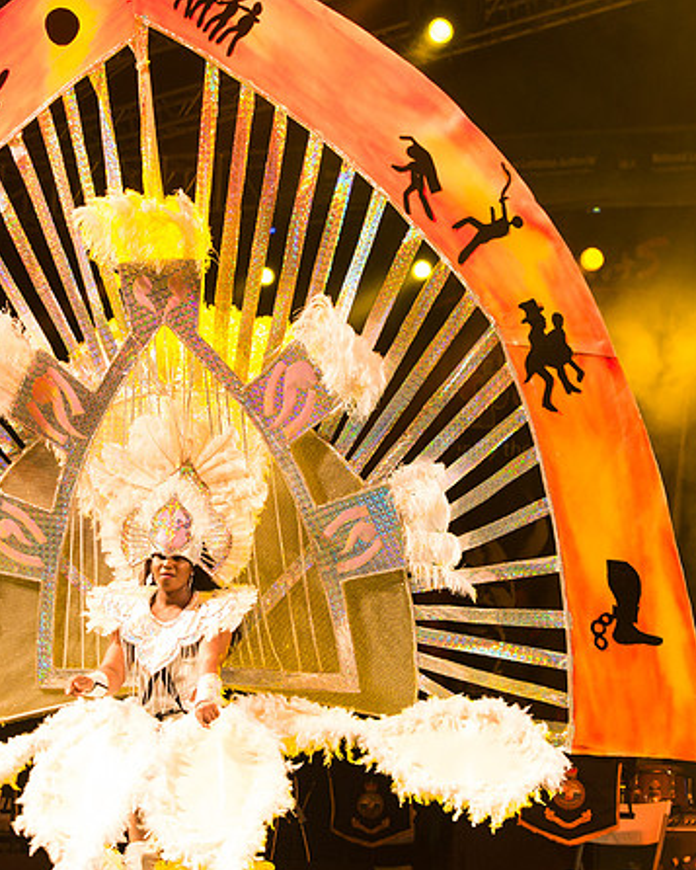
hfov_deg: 13.6
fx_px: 2909
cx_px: 194
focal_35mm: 113
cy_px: 496
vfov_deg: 17.0
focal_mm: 70
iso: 2500
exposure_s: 1/160
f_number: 5.6
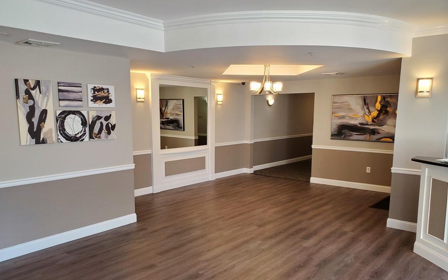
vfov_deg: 44.4
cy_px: 161
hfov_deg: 66.5
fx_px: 342
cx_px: 221
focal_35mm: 28
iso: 250
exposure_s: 1/59
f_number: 2.4
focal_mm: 4.3
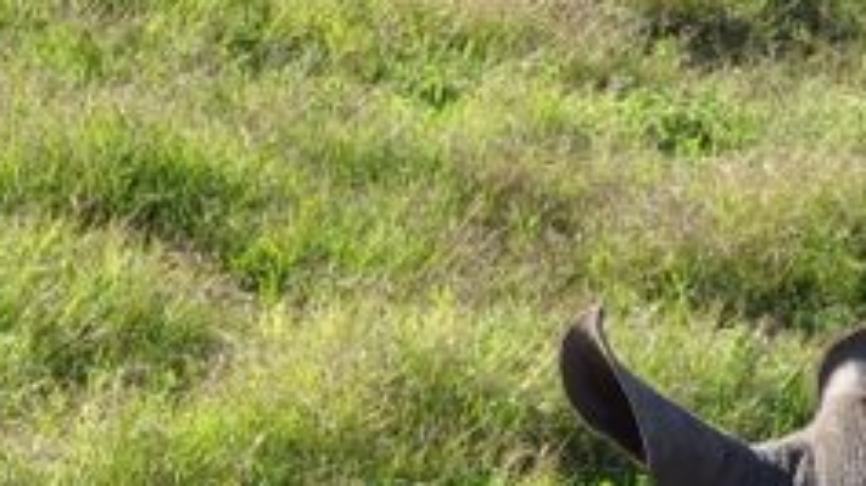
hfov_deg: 4.5
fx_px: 10878
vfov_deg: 2.6
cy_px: 797
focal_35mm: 474
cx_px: 1418
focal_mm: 70
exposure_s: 1/250
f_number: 10
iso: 280
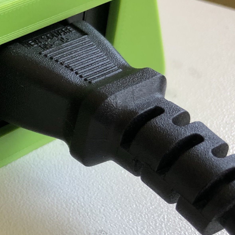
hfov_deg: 18.5
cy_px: 136
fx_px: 653
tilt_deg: -33.9
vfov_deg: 20.4
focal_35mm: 85
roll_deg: +0.4
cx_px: -97
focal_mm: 4
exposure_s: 1/40
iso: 25
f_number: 1.8
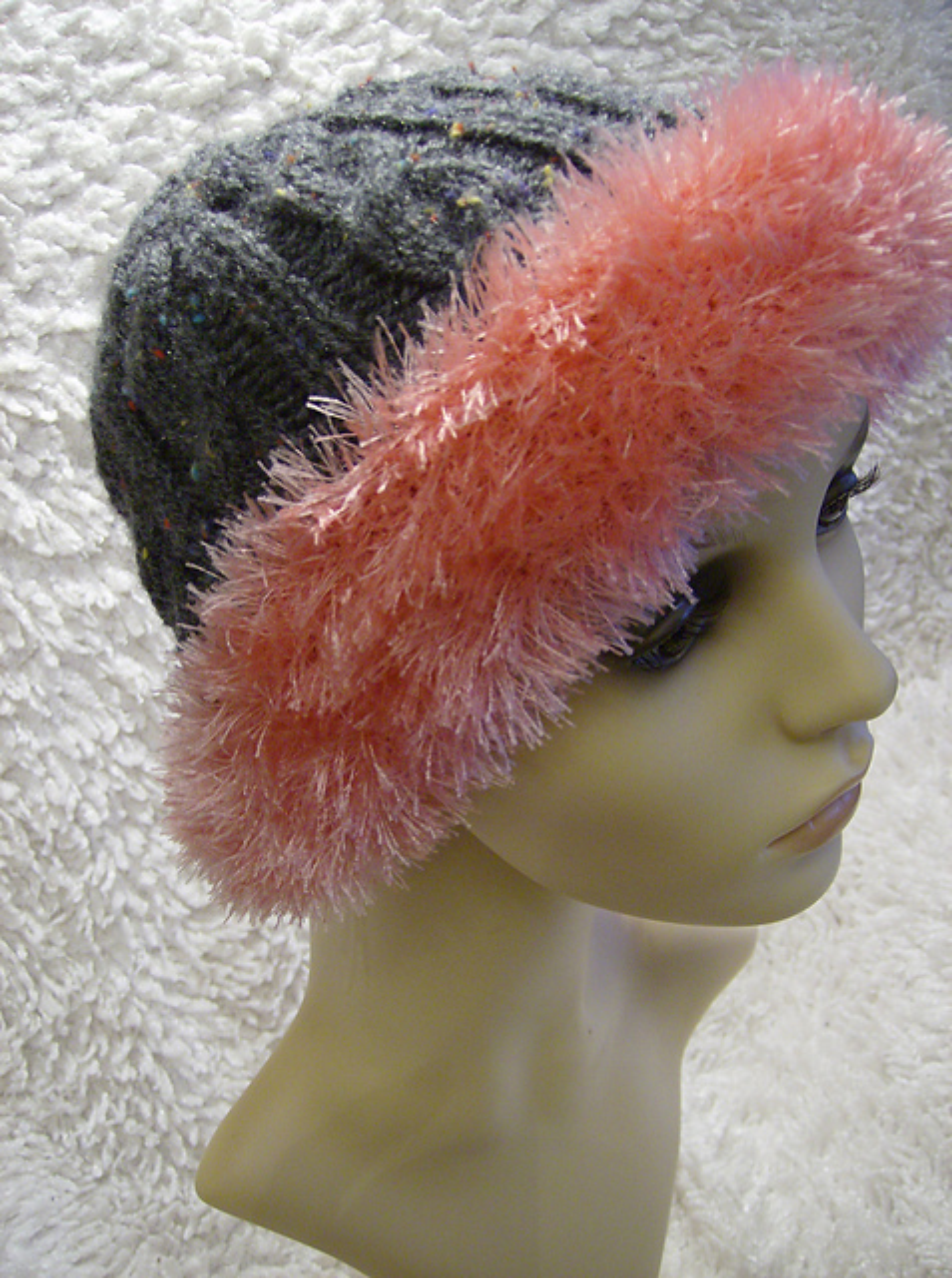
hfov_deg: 39.5
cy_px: 639
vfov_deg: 51.5
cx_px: 476
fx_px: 1325
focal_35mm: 36
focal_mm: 6
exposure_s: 1/13.4
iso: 200
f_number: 2.8
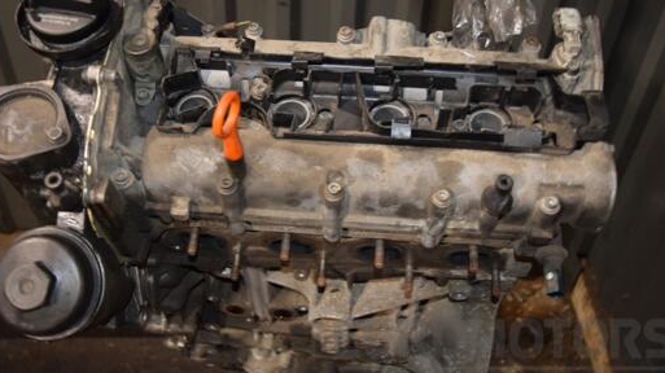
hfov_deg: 52.0
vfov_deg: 30.7
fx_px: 681
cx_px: 310
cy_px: 166
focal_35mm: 39
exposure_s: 1/60
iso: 800
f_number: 5
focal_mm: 21
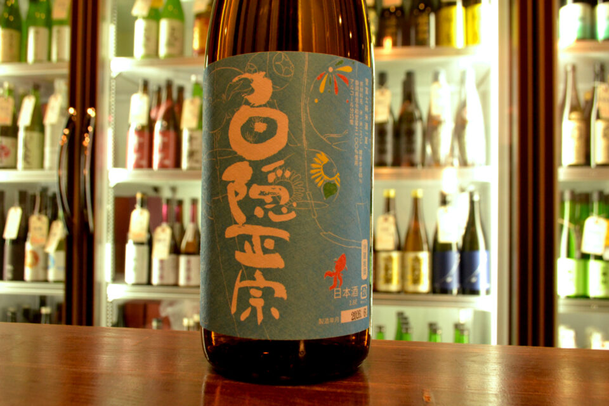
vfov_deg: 43.6
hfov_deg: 61.9
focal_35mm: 30
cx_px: 304
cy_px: 203
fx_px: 507
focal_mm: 20
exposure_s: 1/100
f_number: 5.6
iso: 1600
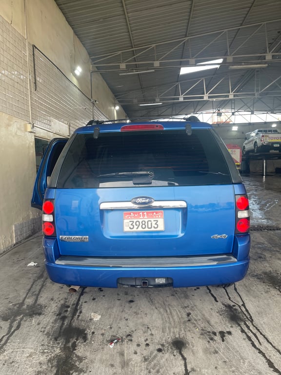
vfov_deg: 69.4
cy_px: 188
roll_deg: +1.0
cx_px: 140
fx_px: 271
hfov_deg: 54.9
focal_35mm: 25
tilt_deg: -2.9
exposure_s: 1/100
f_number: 1.6
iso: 50
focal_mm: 5.1
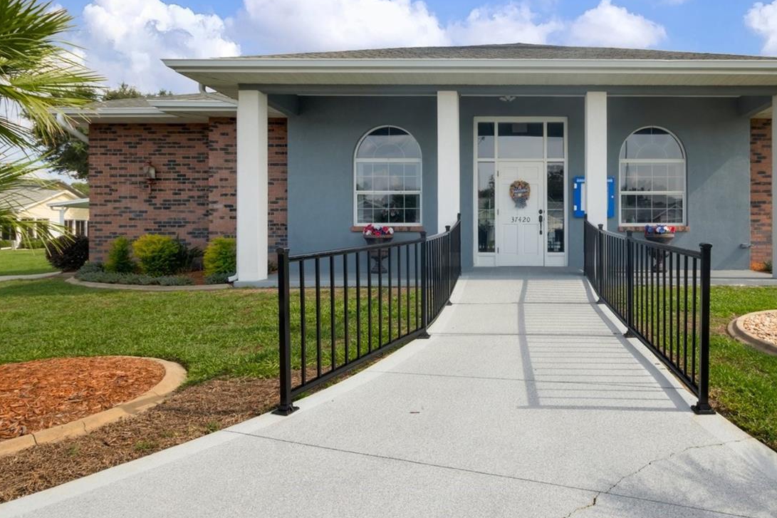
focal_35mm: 22
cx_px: 531
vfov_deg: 55.5
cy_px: 156
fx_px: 475
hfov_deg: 75.6
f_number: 7.1
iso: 100
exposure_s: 1/160
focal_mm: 10
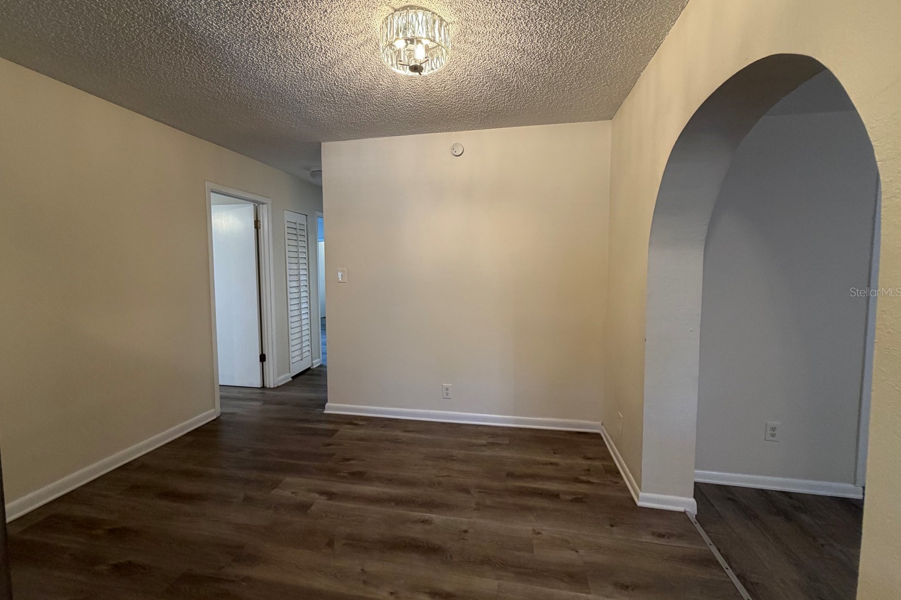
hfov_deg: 100.4
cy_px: 292
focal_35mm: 15
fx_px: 375
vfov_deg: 77.3
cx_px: 440
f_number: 2.2
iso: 250
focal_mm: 2.22
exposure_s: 1/60
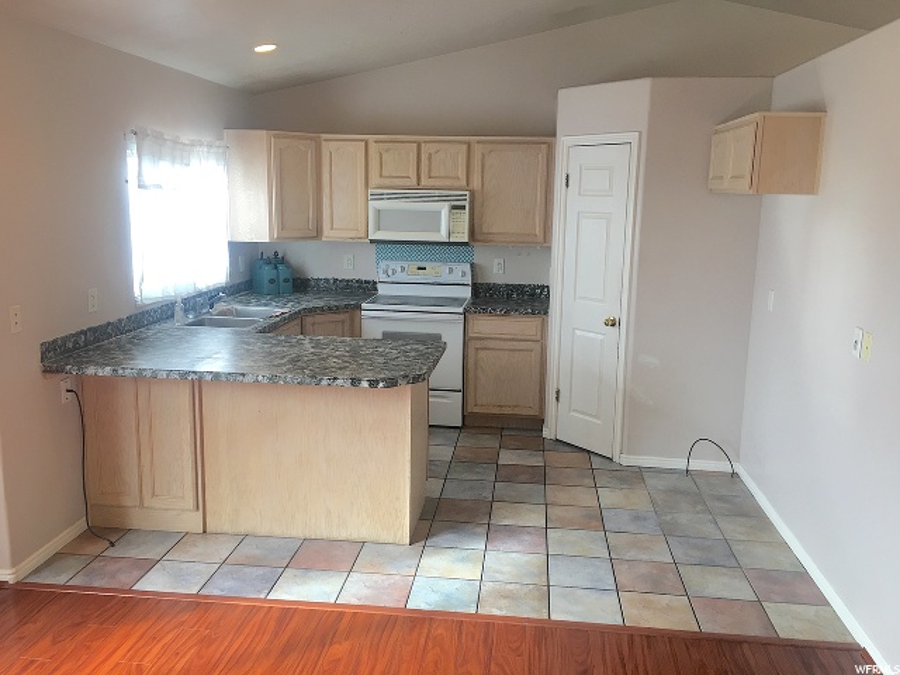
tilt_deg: -10.1
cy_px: 338
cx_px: 450
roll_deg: -1.2
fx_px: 754
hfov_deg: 61.7
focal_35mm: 29
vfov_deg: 48.2
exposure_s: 1/15
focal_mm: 4.15
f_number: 2.2
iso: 25
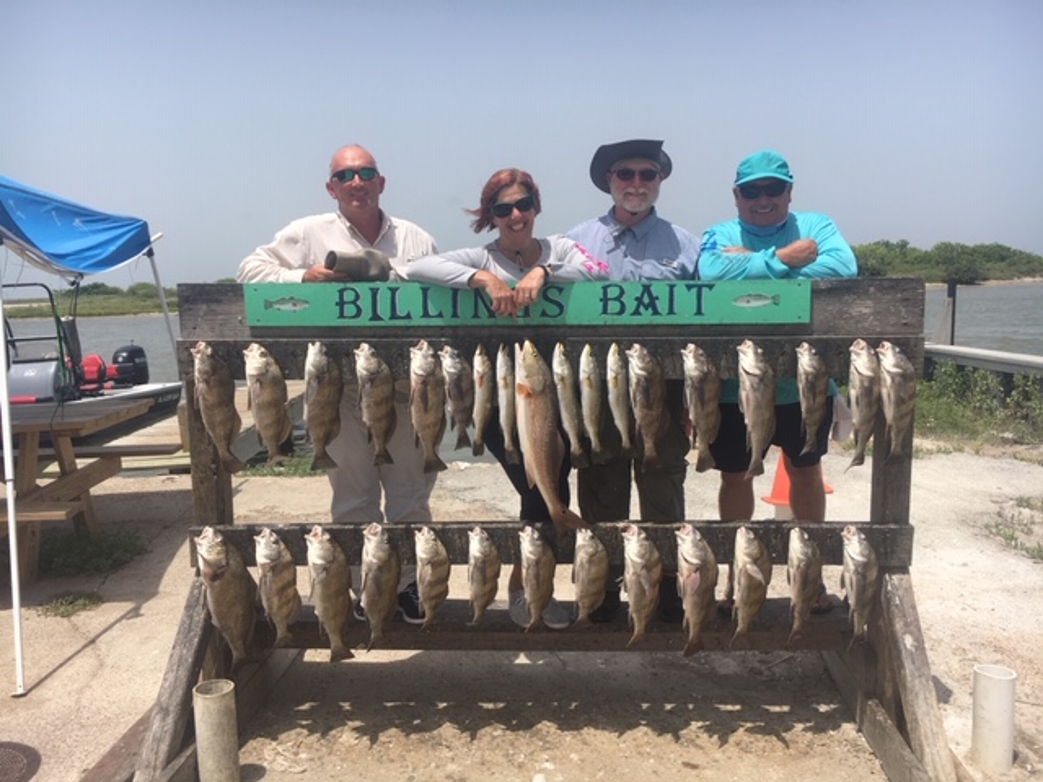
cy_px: 391
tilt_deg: -8.6
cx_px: 522
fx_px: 874
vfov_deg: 48.2
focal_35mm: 29
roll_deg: +1.8
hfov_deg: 61.7
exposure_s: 1/1789
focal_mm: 4.15
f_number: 2.2
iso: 25
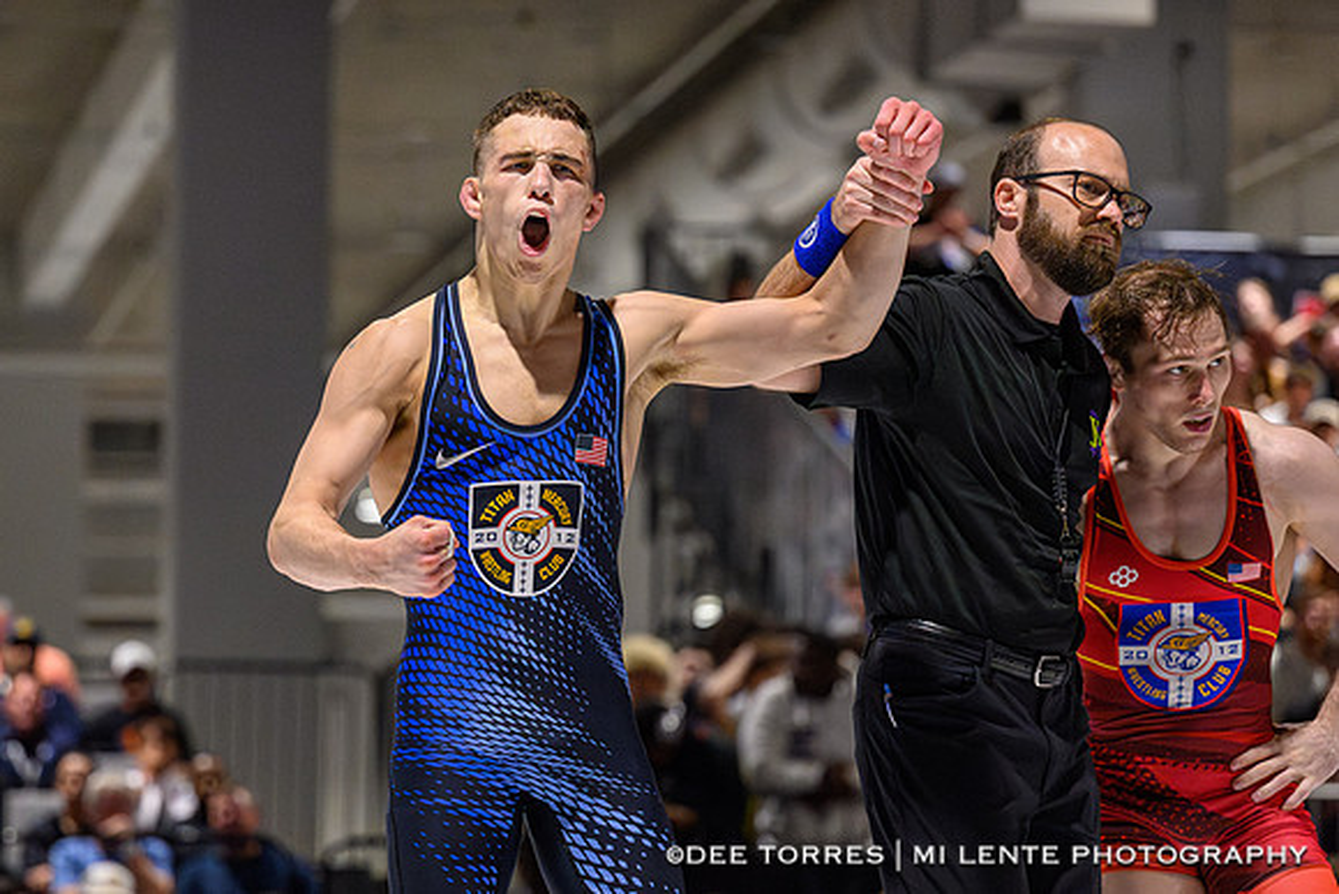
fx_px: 5400
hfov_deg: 14.1
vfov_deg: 9.5
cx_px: 473
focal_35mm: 145
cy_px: 442
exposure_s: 1/800
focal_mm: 96
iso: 10000
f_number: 2.8
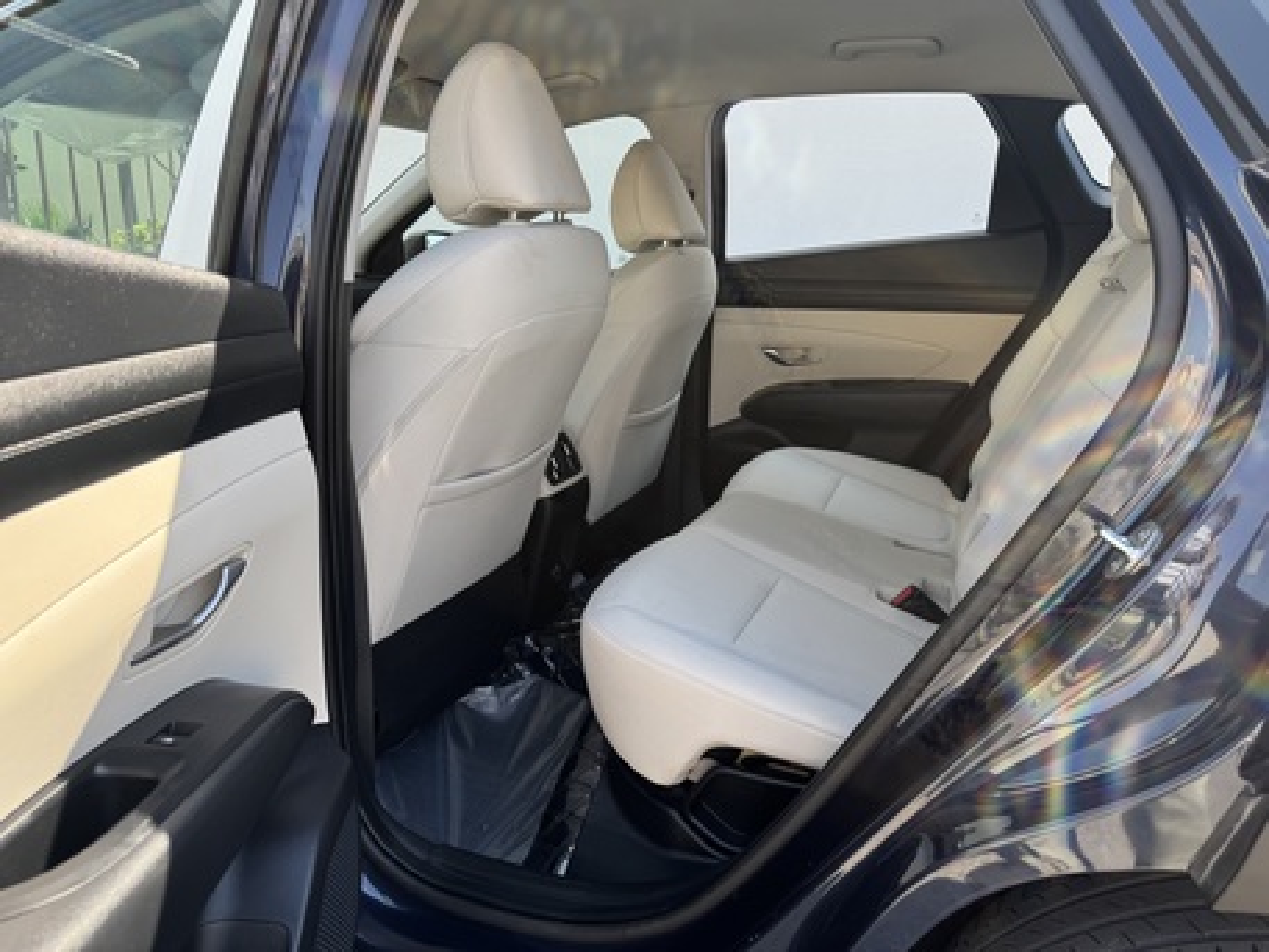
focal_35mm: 24
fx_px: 880
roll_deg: -0.6
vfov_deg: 56.8
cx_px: 634
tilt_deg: -12.9
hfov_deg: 71.6
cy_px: 476
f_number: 1.78
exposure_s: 1/678
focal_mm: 6.76
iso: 80
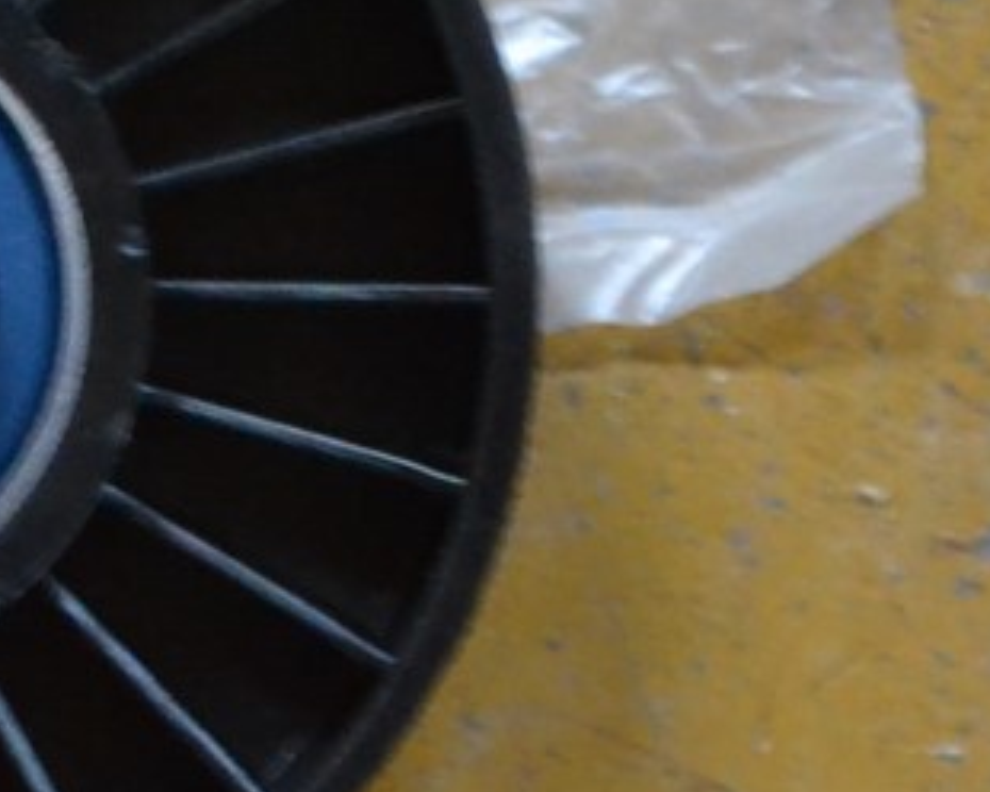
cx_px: -313
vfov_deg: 5.2
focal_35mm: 294
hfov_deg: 6.5
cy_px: -57
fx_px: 8614
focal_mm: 48
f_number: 5.3
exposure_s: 1/15
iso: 3200
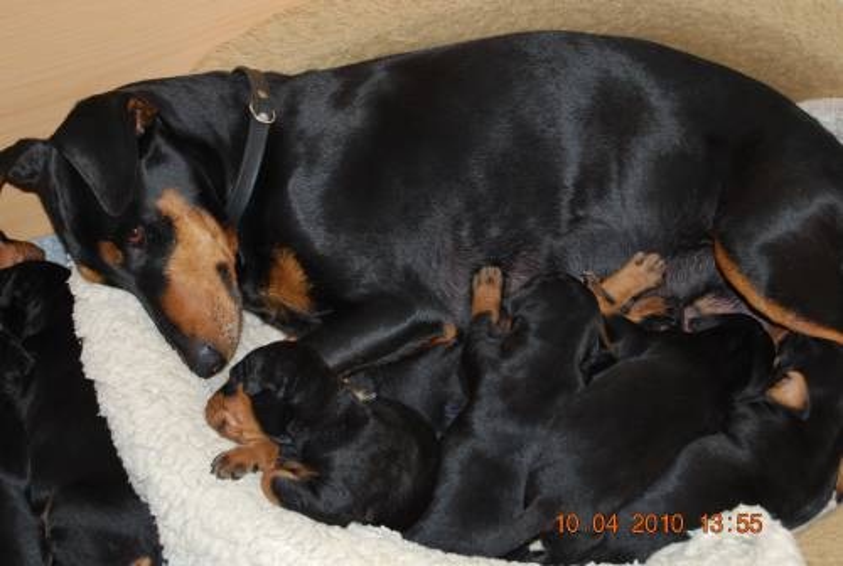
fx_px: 1936
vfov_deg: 16.6
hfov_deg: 24.6
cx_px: 422
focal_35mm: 82
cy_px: 283
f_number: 5.6
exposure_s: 1/60
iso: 200
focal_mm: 55
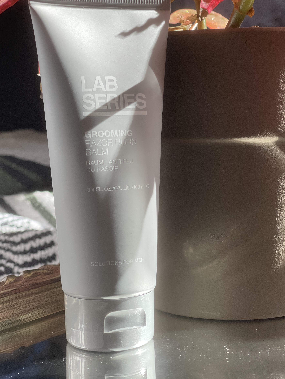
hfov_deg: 21.3
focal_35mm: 69
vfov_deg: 28.2
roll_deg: +3.6
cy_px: 179
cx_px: 148
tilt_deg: -9.9
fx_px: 757
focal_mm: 7.5
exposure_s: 1/121
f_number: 2.2
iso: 64
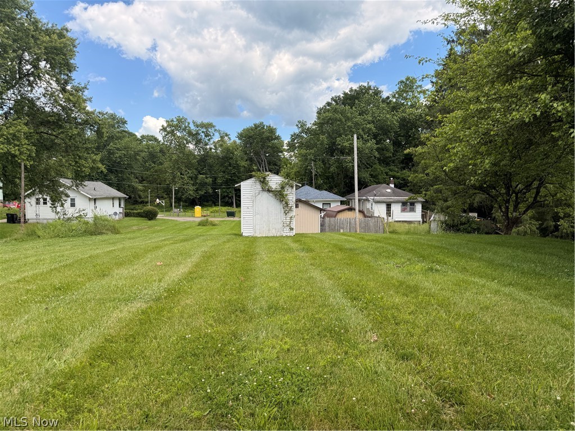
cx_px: 288
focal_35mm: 24
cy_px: 216
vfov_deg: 56.8
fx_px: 399
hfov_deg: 71.6
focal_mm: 6.76
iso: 80
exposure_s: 1/2370
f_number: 1.78
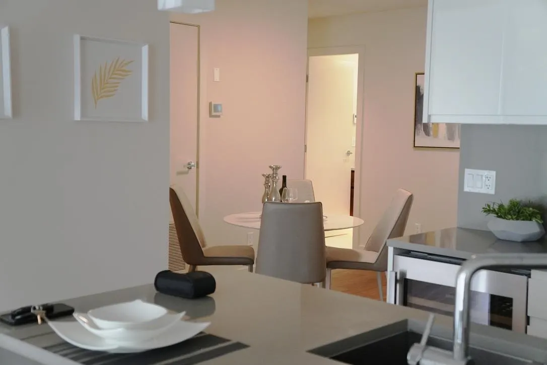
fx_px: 729
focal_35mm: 48
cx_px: 274
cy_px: 182
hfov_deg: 41.1
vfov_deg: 28.1
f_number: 4
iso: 1600
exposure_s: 1/160
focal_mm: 32
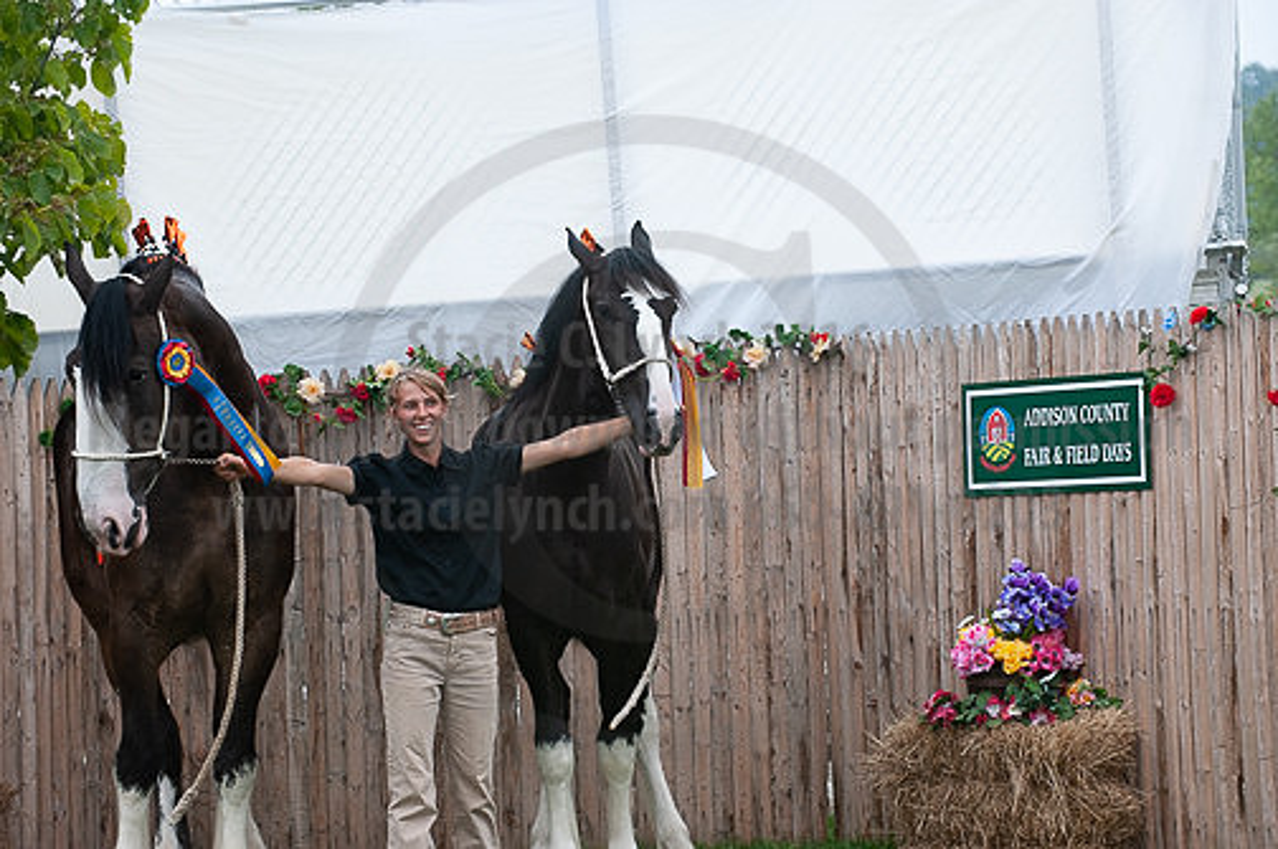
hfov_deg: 14.7
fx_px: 4965
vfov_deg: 9.8
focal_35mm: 140
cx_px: 639
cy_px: 424
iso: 1600
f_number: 5.6
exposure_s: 1/1000
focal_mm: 140
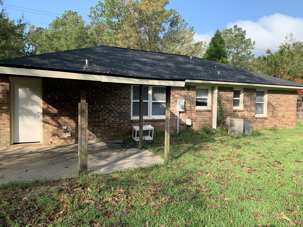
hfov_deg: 67.3
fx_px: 228
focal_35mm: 26
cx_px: 152
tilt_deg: -3.2
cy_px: 114
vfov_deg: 53.1
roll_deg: -1.4
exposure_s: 1/683
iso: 25
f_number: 1.8
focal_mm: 4.25
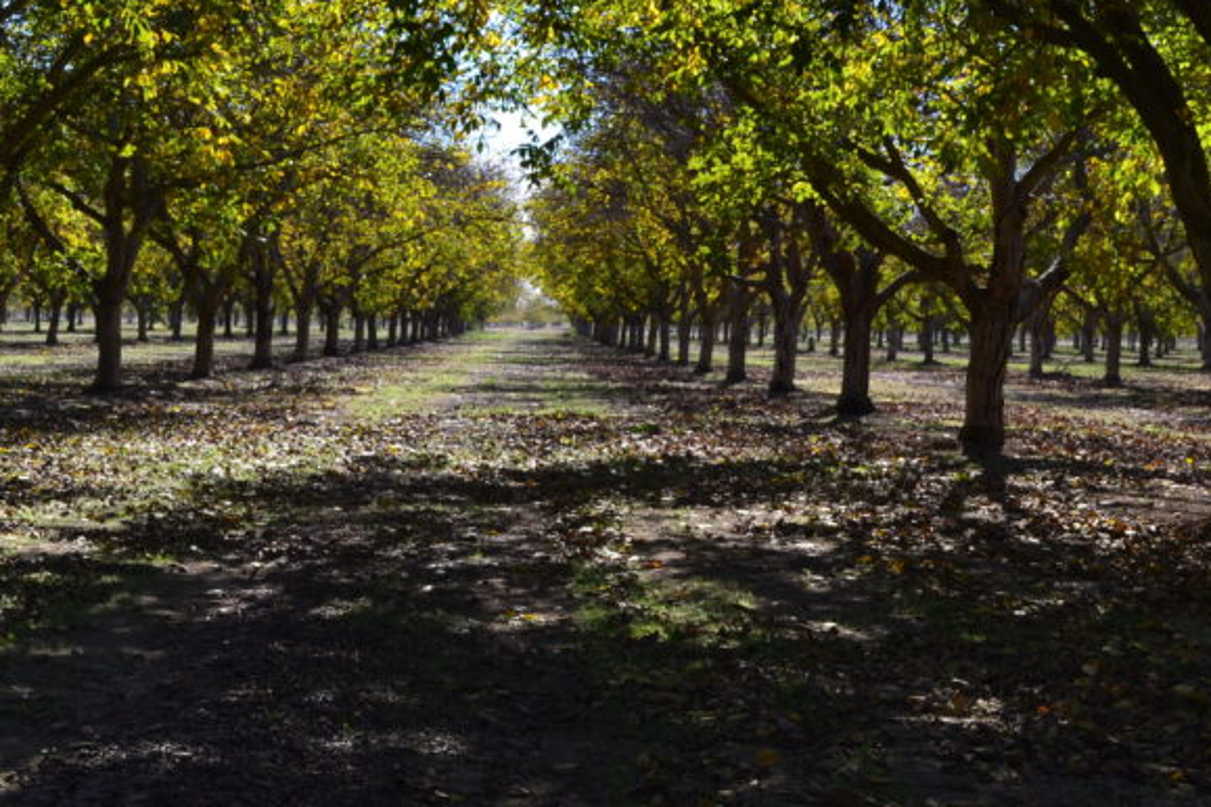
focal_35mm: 77
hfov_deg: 26.2
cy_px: 133
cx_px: 402
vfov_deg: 17.6
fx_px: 2586
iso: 100
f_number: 8
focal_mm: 29
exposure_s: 1/50
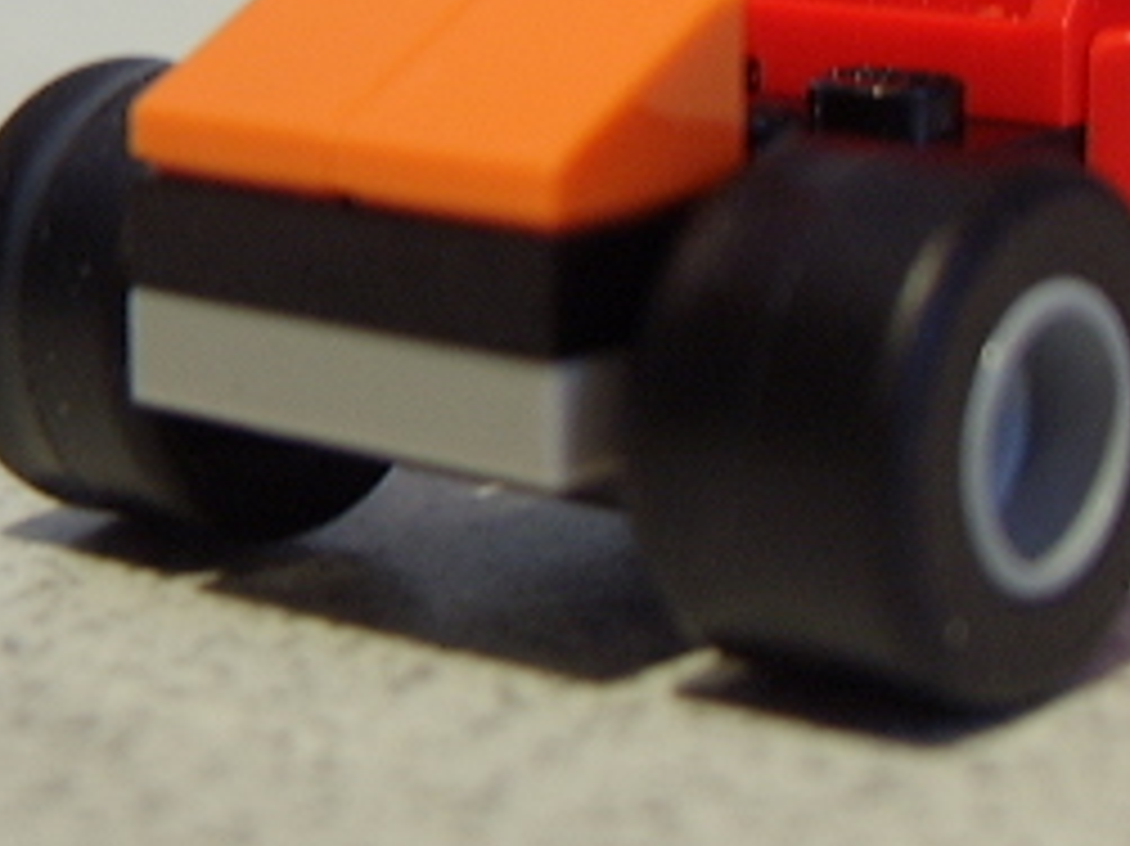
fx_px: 2578
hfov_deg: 24.1
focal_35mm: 79
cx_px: 999
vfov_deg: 18.0
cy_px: -81
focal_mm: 8.13
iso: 100
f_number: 2.7
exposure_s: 1/16
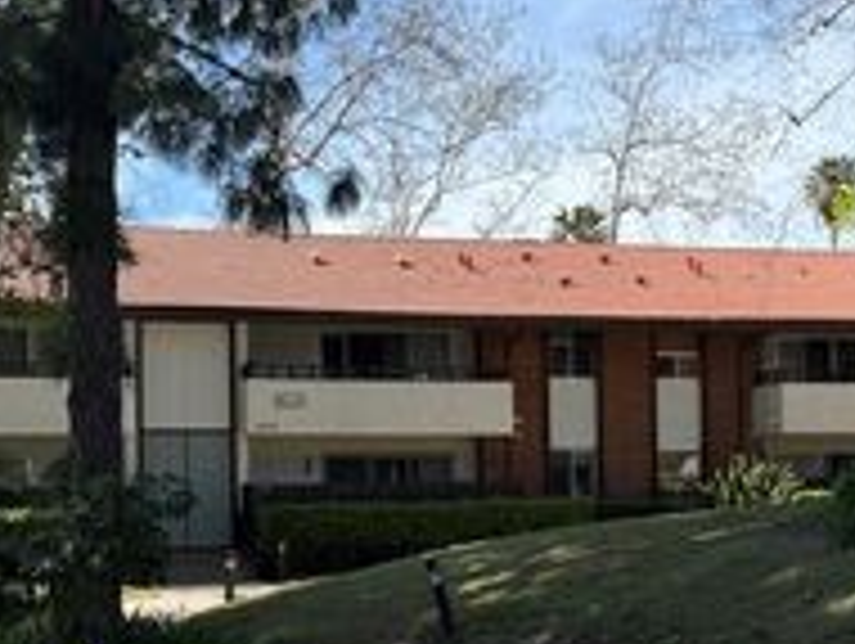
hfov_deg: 30.7
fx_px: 1558
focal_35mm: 63
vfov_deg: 23.1
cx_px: 436
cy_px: 475
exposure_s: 1/2415
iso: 80
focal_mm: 6.76
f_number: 1.78
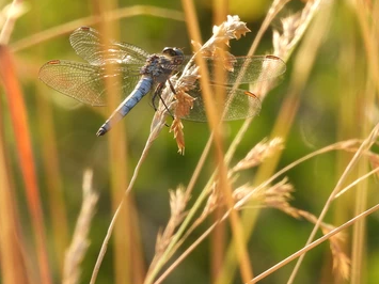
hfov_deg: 1.3
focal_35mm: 1531
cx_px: 168
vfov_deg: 1.0
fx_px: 16757
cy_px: 98
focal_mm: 152
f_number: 6.3
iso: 100
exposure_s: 1/100
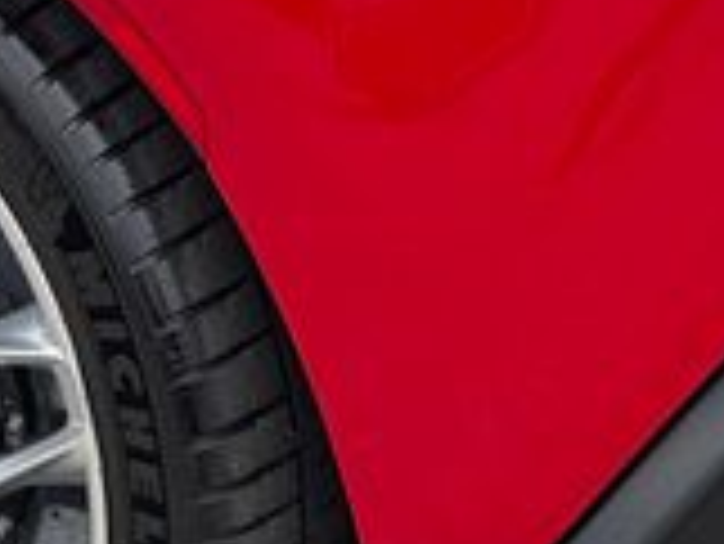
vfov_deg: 7.8
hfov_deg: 10.3
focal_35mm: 191
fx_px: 3998
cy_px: 72
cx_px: 742
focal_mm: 6.76
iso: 64
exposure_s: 1/302
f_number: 1.78
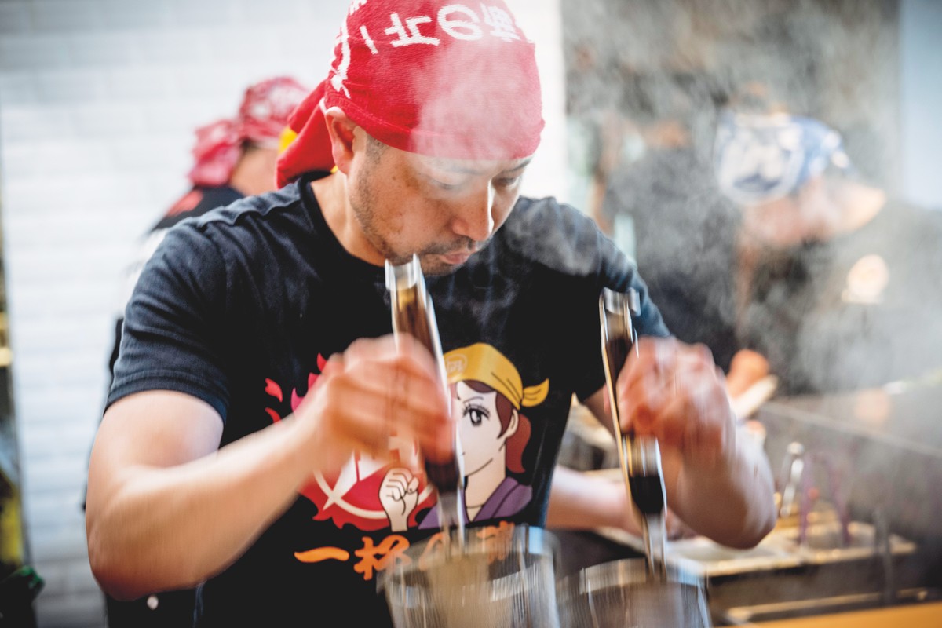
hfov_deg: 17.9
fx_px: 2983
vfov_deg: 12.0
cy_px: 314
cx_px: 471
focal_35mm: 114
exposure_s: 1/90
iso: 800
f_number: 4
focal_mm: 90
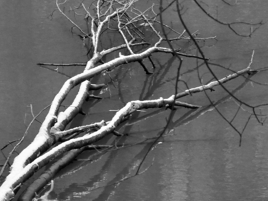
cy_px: 160
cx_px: 38
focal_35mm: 406
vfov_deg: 3.7
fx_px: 3144
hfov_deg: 4.9
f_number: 5.4
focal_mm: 81
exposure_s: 1/320
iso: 2500
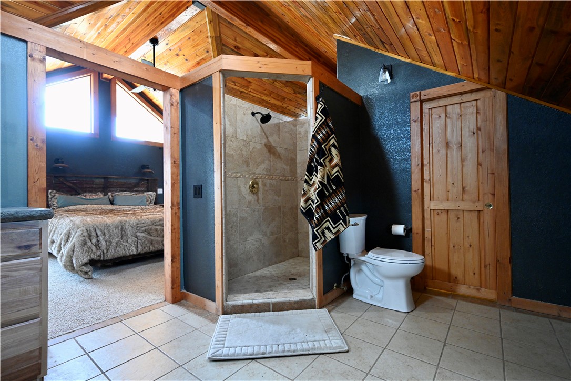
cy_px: 190
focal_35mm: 16
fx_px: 262
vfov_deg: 72.1
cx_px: 286
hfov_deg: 95.0
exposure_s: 1/125
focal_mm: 16.5
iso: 3200
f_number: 4
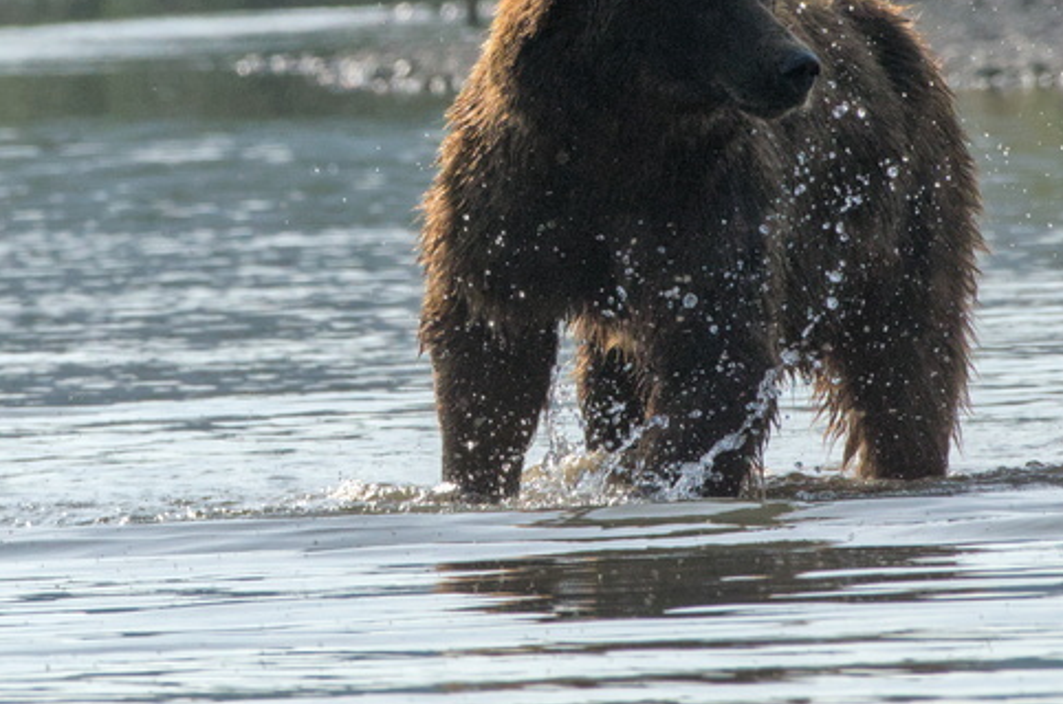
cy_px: 176
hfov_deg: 1.7
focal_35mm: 1230
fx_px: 36247
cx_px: 376
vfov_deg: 1.1
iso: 1600
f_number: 10
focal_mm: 500
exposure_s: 1/6400
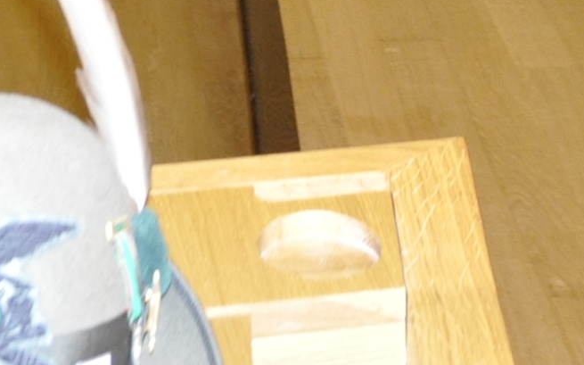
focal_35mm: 158
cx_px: -9
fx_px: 2506
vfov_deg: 7.7
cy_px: -552
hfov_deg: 13.1
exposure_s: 1/60
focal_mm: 21
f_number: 3.8
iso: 800
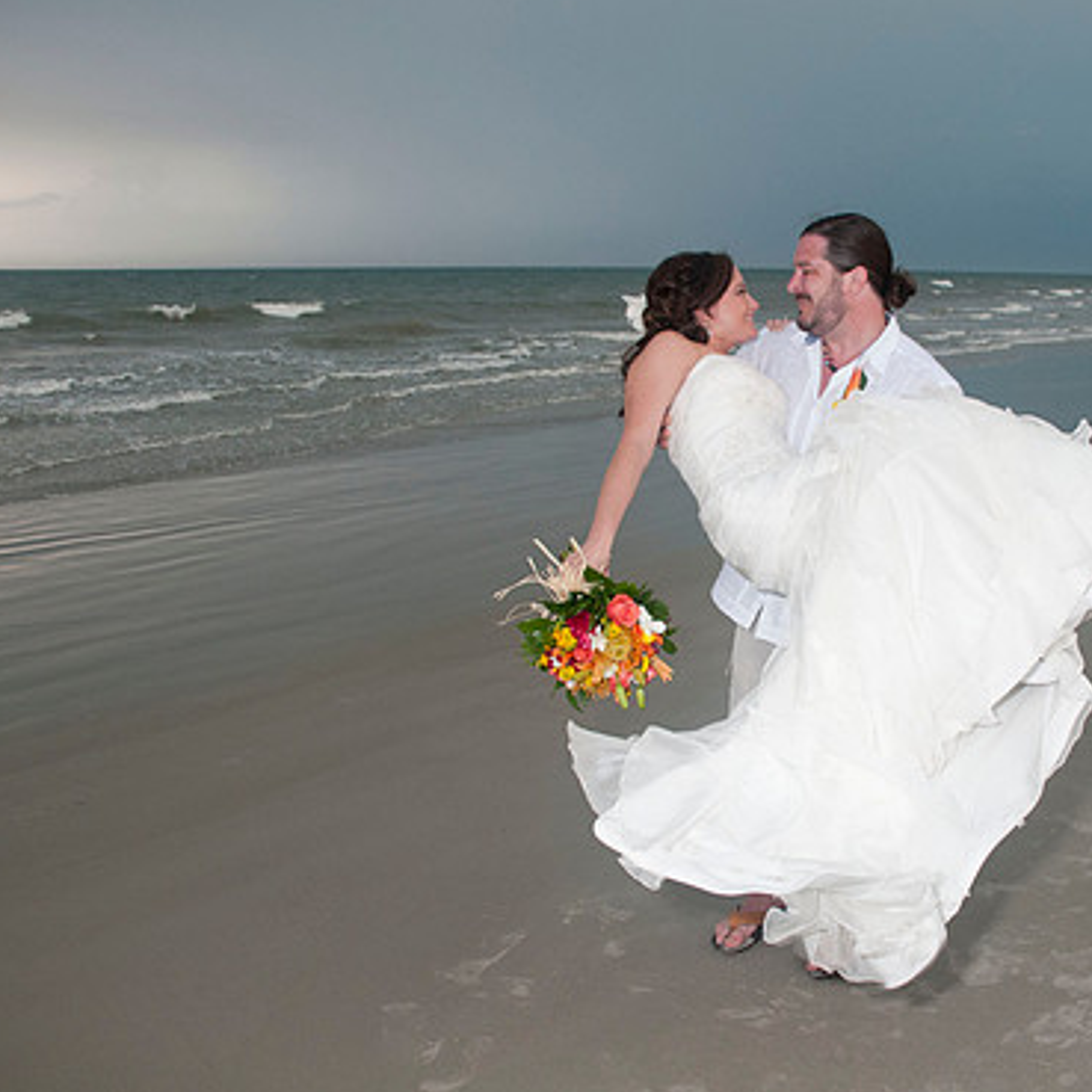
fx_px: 1285
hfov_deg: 44.8
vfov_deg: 46.0
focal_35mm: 36
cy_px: 546
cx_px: 796
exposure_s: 1/125
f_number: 5.6
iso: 400
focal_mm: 18
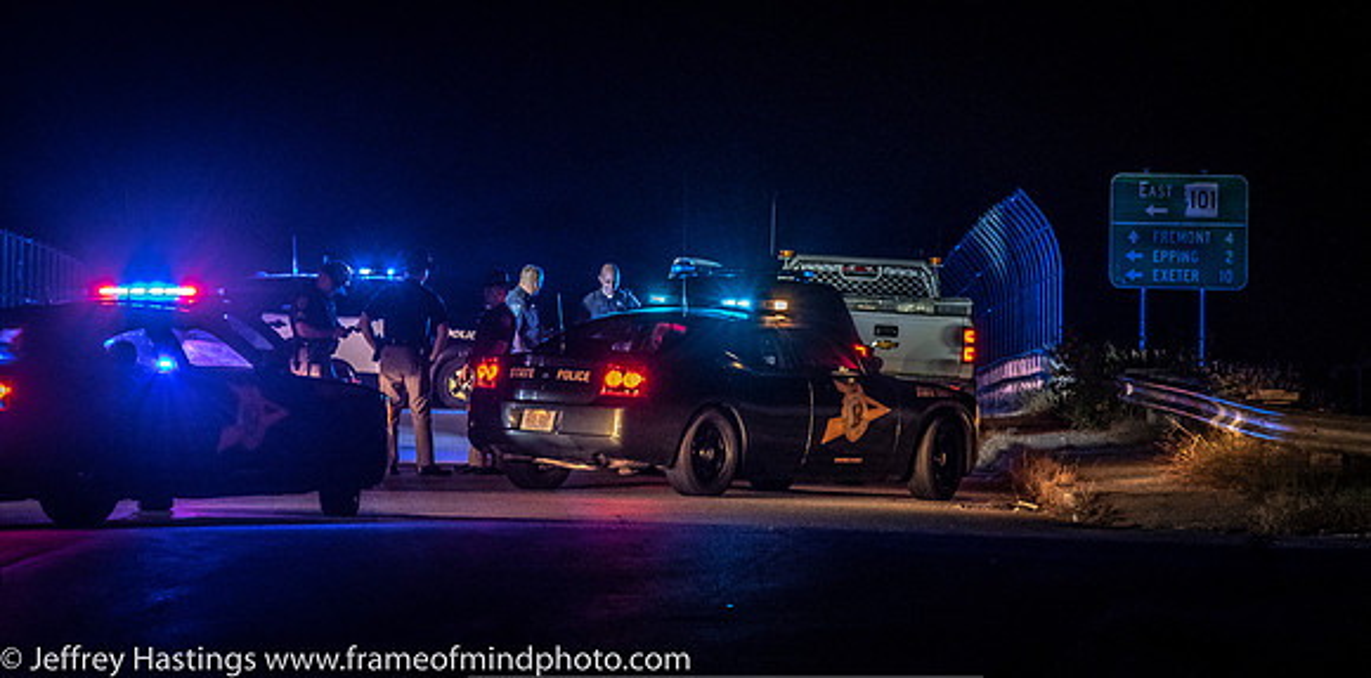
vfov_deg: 3.8
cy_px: 288
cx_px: 639
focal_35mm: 288
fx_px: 10191
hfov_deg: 7.7
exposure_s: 1/50
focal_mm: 165
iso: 2000
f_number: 5.3
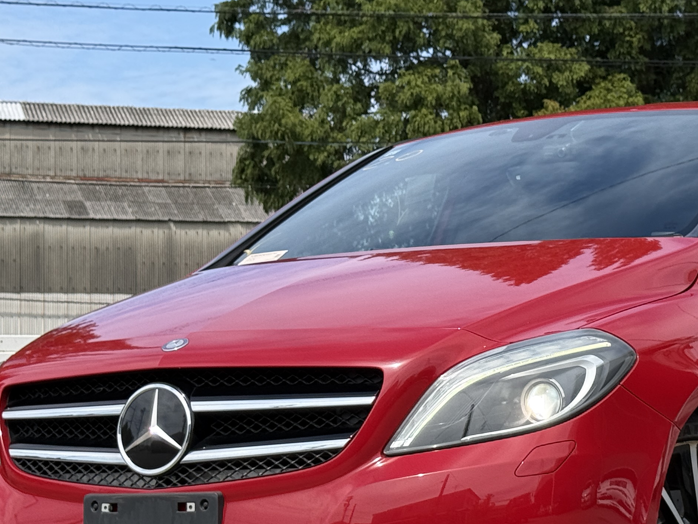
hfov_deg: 19.0
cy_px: 313
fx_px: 2077
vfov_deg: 14.4
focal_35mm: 103
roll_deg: +0.7
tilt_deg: +2.6
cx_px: 481
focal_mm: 6.76
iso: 64
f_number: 1.78
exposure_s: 1/3378
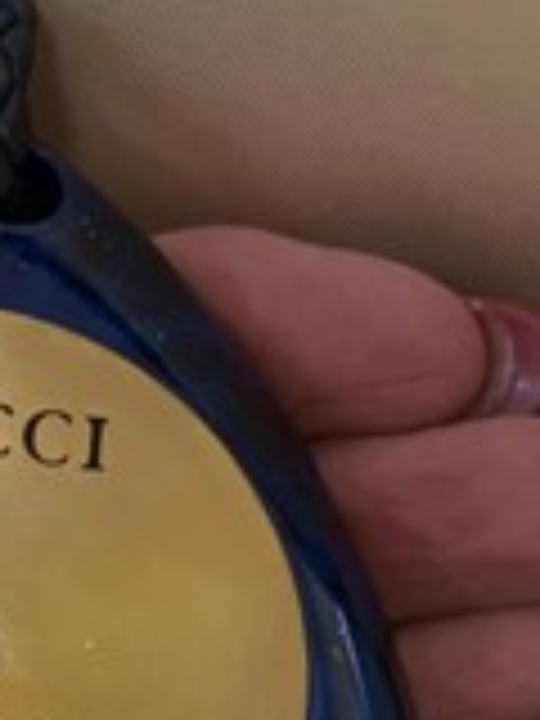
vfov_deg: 26.7
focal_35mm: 65
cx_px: -68
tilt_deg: -51.4
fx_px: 1352
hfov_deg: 21.3
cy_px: 850
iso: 200
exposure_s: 1/50
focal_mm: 5.1
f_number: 1.6
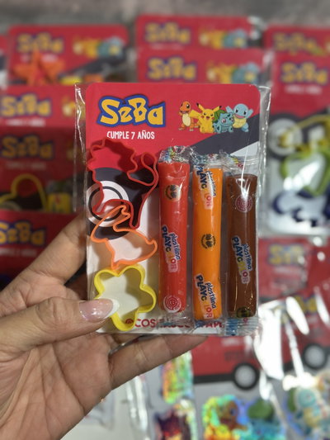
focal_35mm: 48
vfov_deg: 39.6
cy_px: 220
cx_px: 165
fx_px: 610
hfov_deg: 30.3
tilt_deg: -70.1
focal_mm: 6.86
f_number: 1.78
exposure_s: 1/100
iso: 160
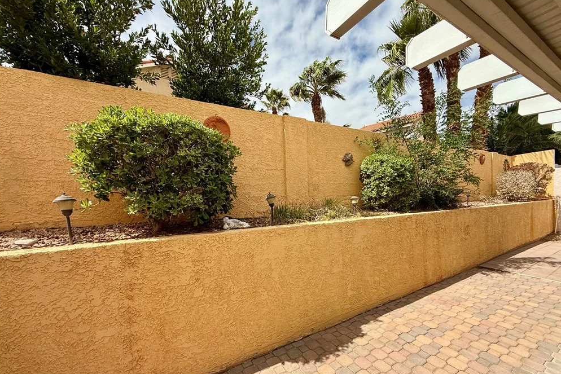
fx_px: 234
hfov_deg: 100.4
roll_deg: +2.1
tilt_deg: +0.0
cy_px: 209
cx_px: 281
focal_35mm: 15
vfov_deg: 77.0
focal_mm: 2.22
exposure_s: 1/1534
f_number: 2.2
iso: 50
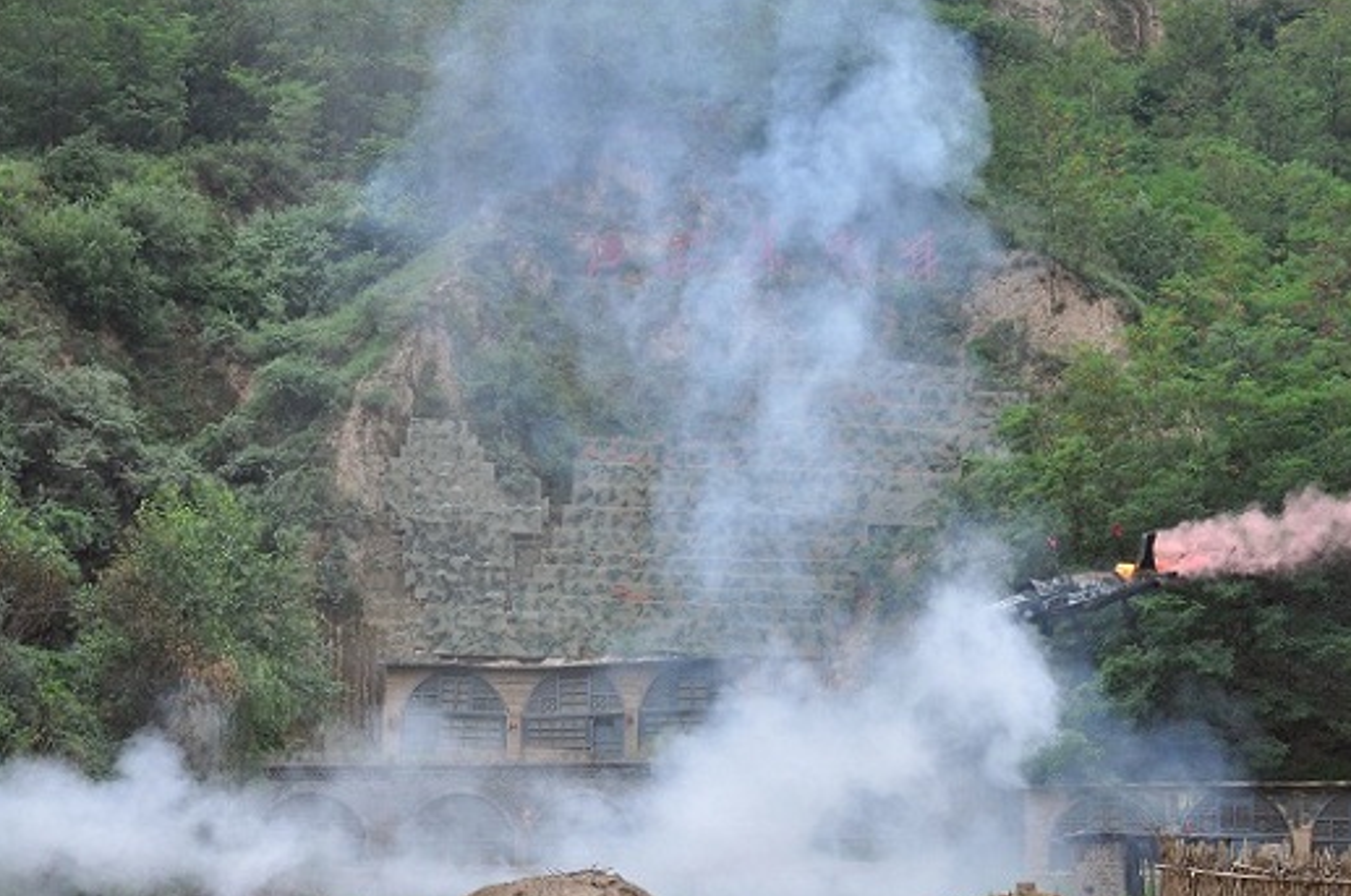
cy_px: 488
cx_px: 870
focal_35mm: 65
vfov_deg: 20.8
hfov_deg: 30.8
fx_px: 2435
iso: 200
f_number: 4.5
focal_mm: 32
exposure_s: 1/640
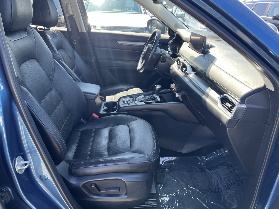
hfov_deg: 67.3
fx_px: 210
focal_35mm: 26
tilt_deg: -23.8
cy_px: 104
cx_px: 140
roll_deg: -1.8
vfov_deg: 53.1
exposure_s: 1/171
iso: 50
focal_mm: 5.7
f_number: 1.5
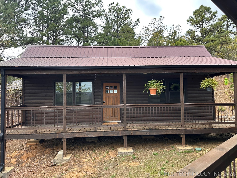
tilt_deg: +1.8
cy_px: 89
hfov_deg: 71.6
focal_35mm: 24
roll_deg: +0.4
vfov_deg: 56.8
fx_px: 164
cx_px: 118
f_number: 1.78
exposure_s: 1/634
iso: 80
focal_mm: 6.86
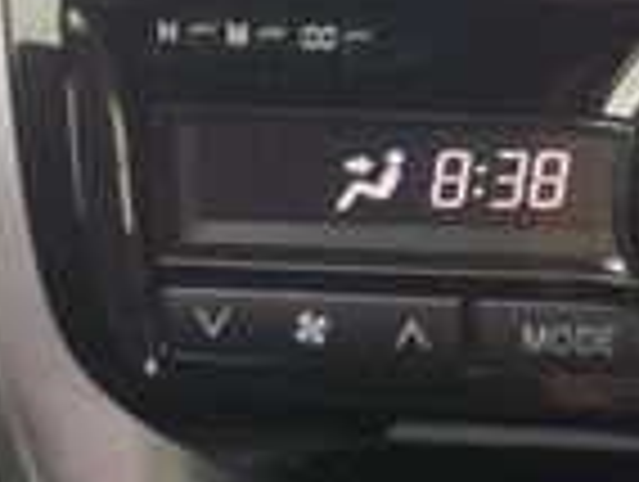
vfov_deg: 10.6
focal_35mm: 135
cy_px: -234
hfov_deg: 14.0
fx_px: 2496
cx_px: 828
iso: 125
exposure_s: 1/40
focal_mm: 4.1
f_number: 3.3
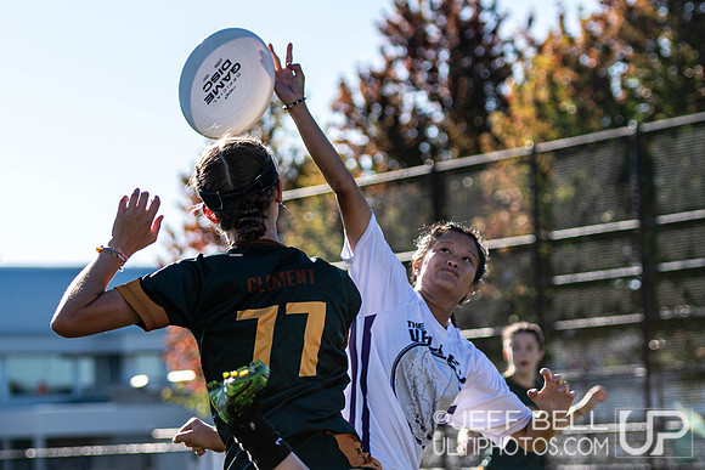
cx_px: 352
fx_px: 3103
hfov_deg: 13.0
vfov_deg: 8.7
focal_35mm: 158
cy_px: 115
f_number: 2.8
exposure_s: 1/1250
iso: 100
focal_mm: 70
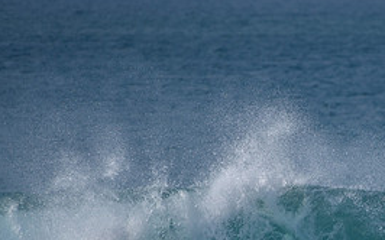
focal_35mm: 1145
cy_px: 254
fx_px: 12009
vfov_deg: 1.1
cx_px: 323
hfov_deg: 1.8
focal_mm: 500
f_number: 5.6
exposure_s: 1/2000
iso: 200
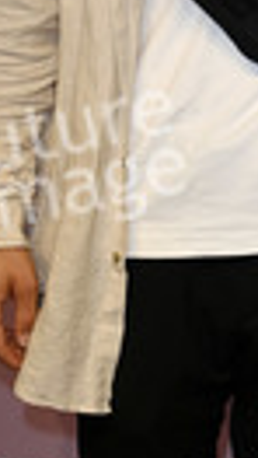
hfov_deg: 6.7
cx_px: 387
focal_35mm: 179
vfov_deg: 11.9
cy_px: 0
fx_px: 2170
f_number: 5.6
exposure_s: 1/250
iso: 320
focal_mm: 56
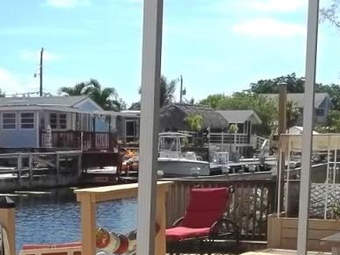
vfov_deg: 16.0
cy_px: 325
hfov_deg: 22.0
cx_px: 69
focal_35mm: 88
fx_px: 864
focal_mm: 5.9
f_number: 8
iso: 64
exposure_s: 1/320
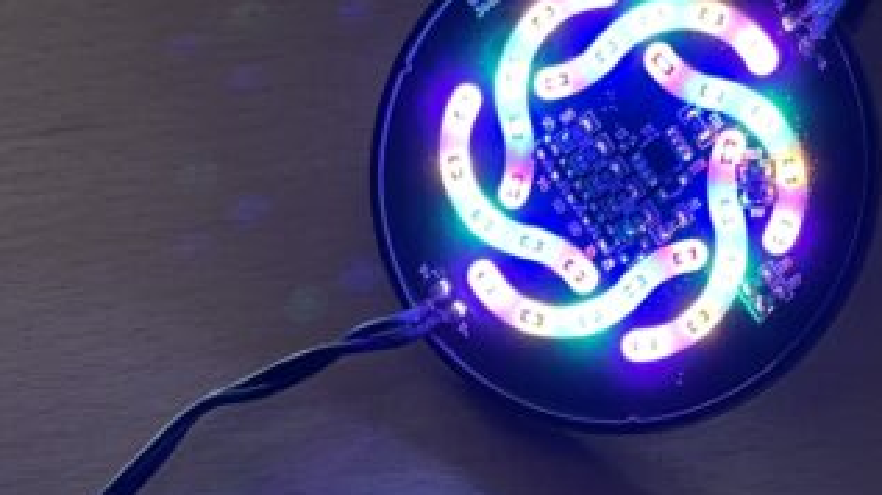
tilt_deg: -70.5
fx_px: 3343
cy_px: 862
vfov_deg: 8.2
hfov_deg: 15.0
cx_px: 495
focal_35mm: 143
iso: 125
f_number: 2
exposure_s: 1/57
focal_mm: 6
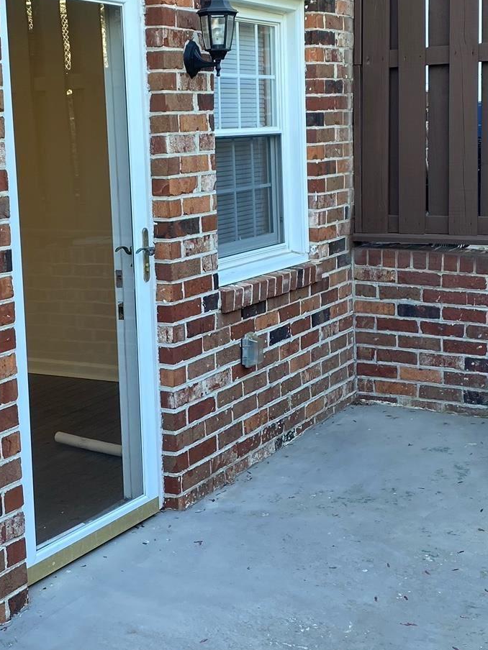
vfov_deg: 33.1
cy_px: 257
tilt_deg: -4.8
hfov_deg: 25.2
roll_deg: +0.5
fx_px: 1090
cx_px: 204
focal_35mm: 58
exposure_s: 1/122
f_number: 1.8
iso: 40
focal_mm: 4.25
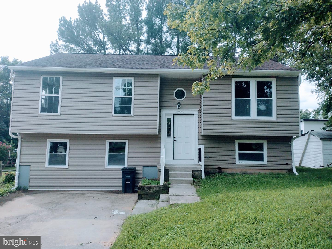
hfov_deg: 65.3
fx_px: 259
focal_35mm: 27
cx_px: 166
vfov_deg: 51.4
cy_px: 124
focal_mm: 4.71
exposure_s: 1/2456
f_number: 1.7
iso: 100
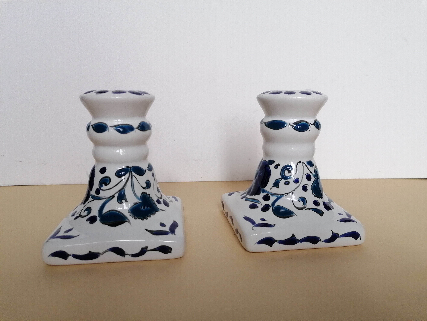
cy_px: 160
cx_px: 214
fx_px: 333
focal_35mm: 27
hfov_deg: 65.3
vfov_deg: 51.4
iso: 160
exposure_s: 1/50
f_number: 1.8
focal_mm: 4.75
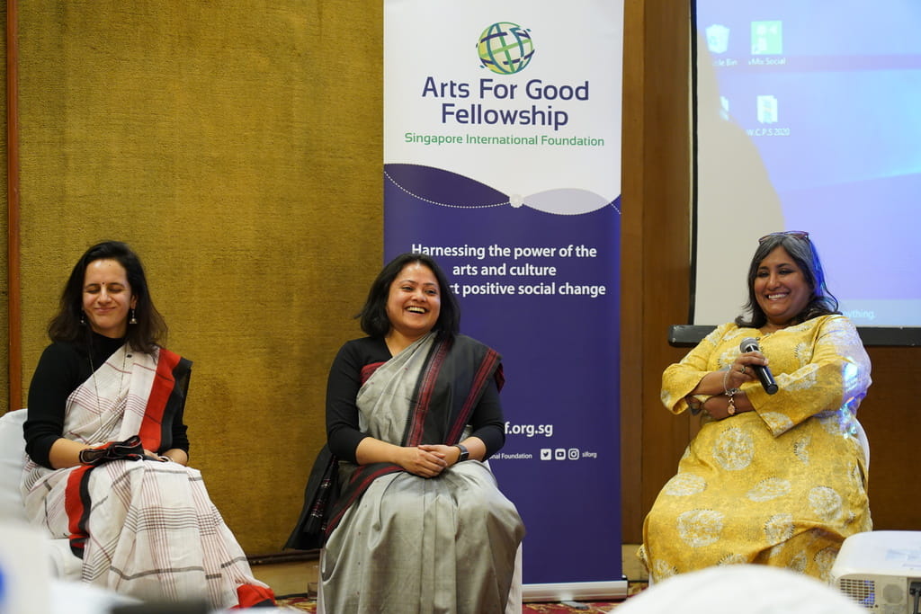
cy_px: 307
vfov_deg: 15.5
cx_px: 460
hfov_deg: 23.1
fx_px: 2251
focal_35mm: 88
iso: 2500
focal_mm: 88
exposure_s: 1/100
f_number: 4
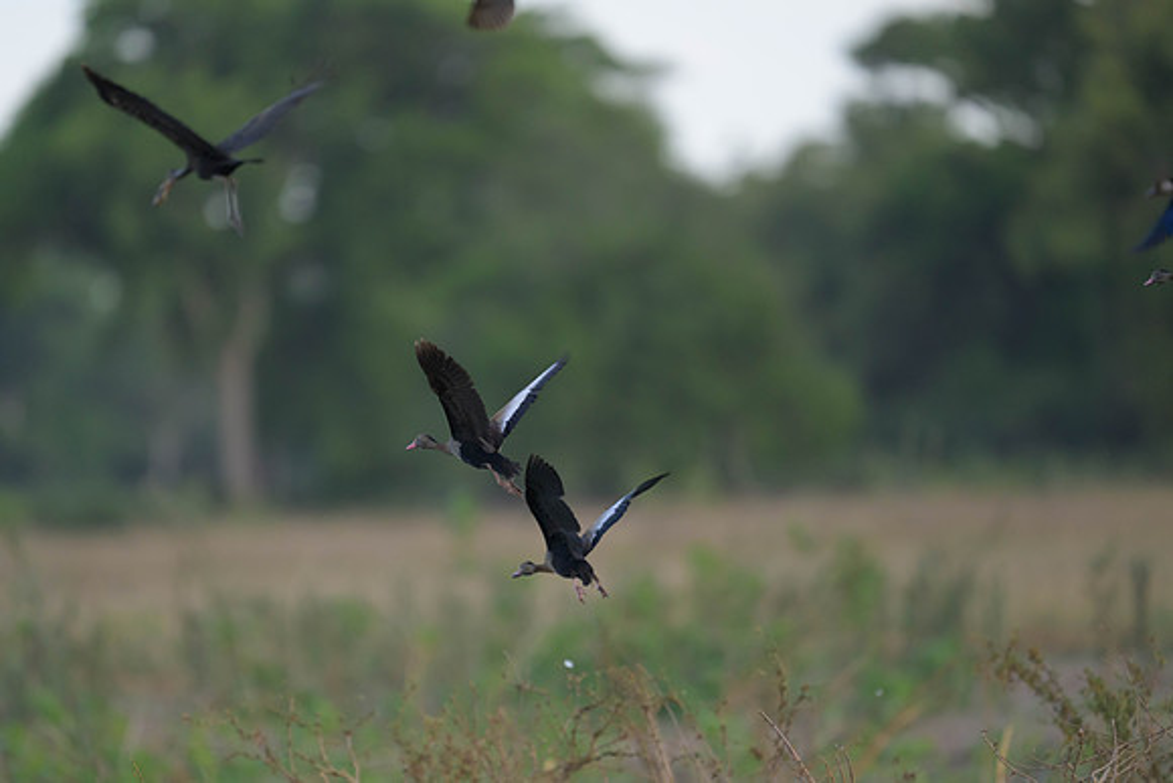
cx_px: 586
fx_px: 18250
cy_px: 392
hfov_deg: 3.7
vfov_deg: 2.5
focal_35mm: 560
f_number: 4
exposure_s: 1/2500
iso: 1600
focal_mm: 560
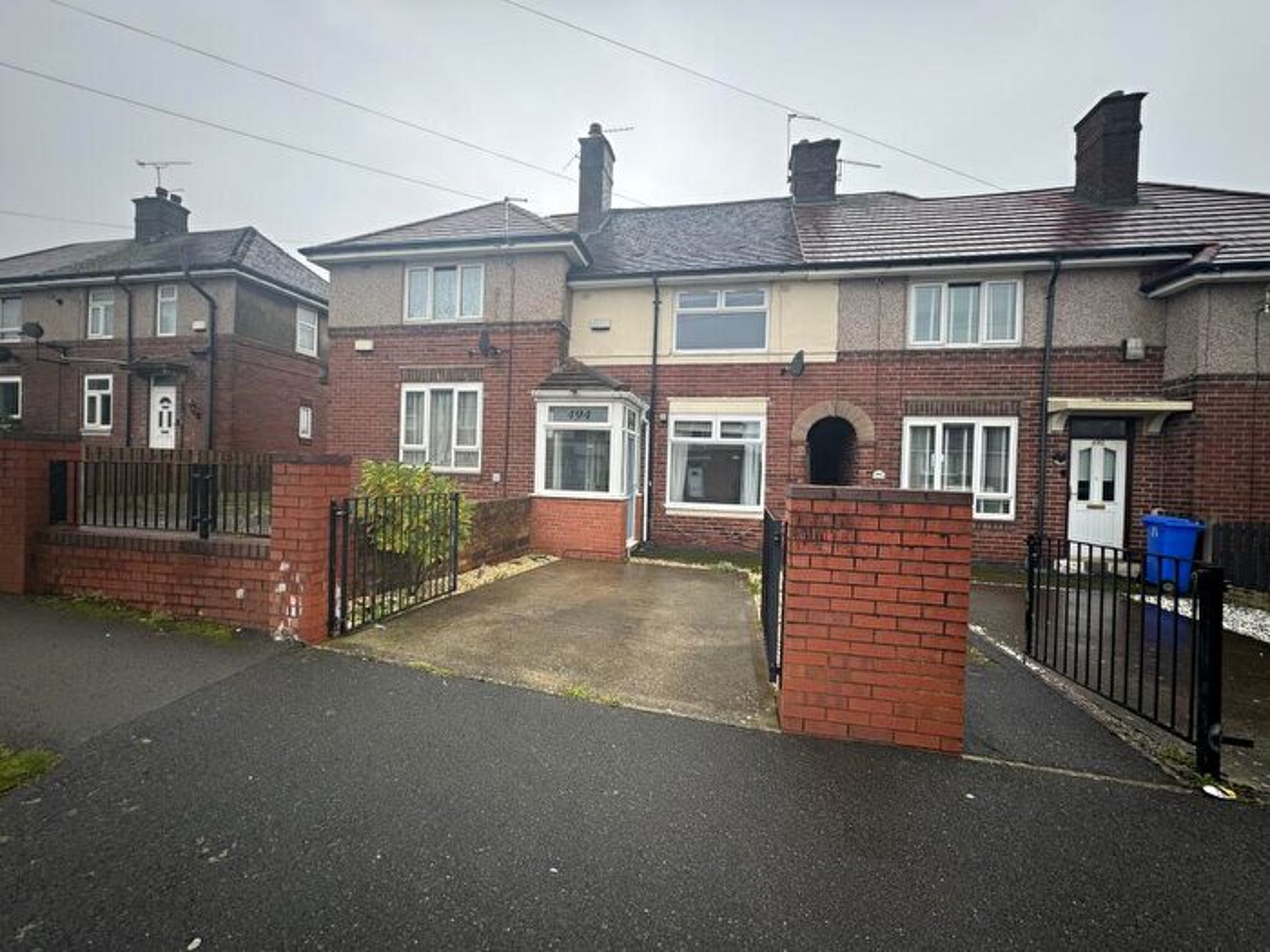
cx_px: 635
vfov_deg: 85.7
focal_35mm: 14
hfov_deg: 102.1
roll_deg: -1.2
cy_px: 476
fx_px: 514
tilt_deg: +2.5
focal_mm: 2.22
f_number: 2.2
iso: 40
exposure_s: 1/101
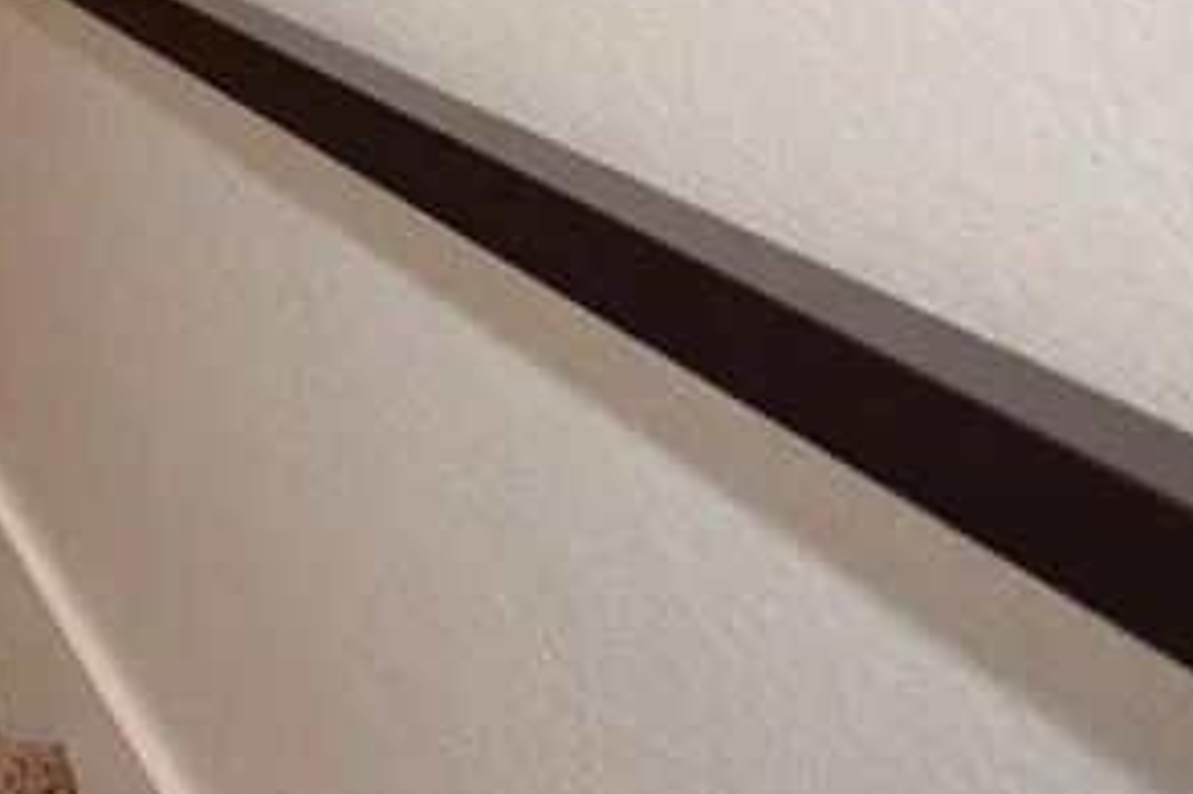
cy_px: -426
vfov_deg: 20.0
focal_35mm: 58
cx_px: -603
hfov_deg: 25.7
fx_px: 1913
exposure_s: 1/100
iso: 800
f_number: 5
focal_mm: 11
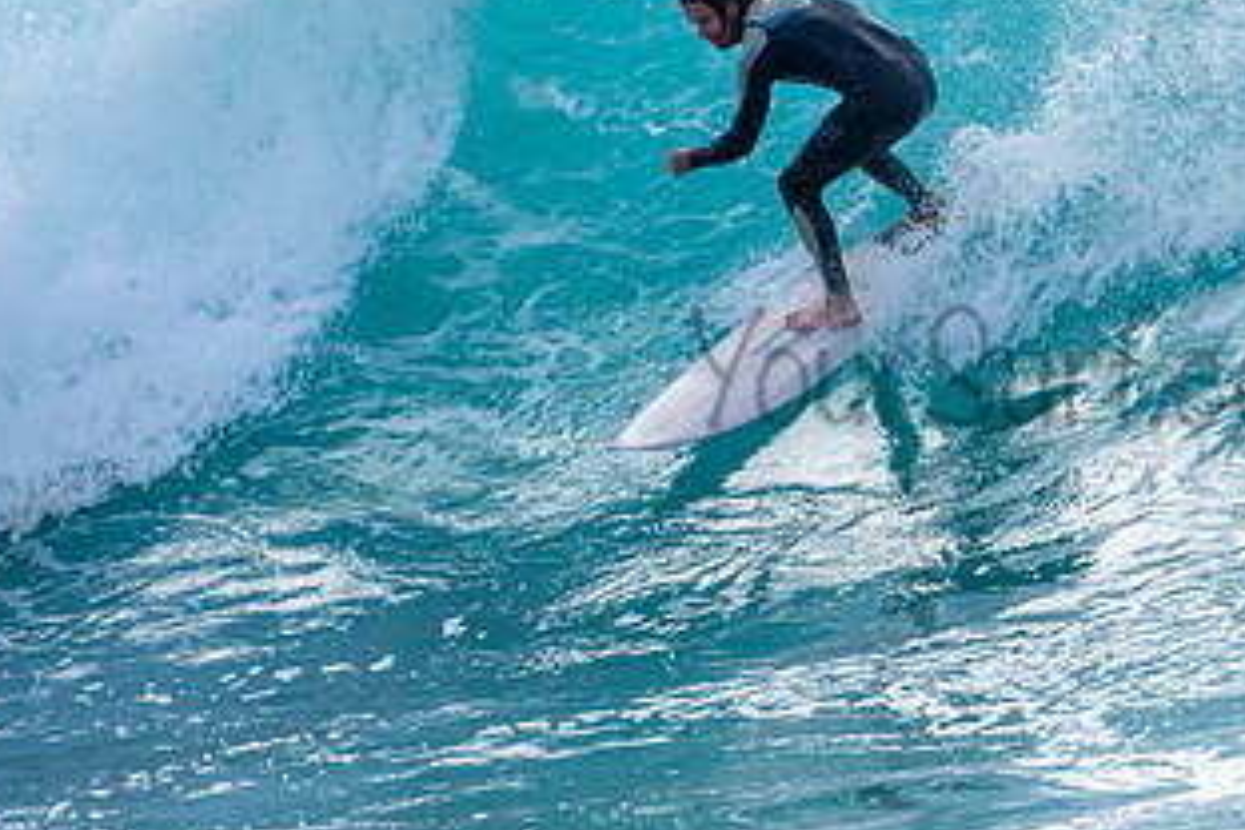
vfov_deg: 1.0
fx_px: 48205
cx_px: 1101
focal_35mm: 1394
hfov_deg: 1.5
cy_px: 333
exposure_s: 1/2500
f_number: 5.6
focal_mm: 500
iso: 450
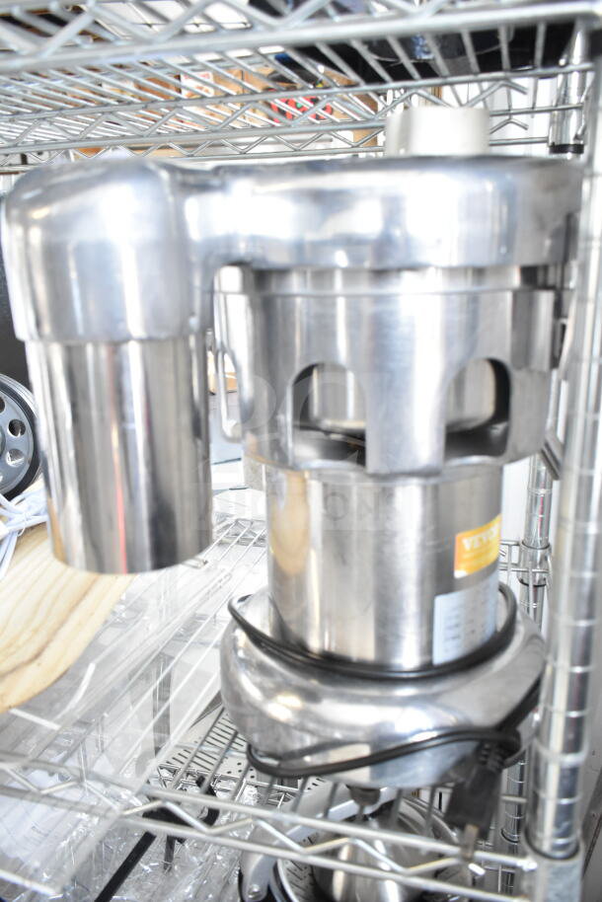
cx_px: 301
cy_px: 451
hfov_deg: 43.6
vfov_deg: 61.9
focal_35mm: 30
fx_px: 752
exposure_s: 1/80
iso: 1600
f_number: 4.5
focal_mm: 20
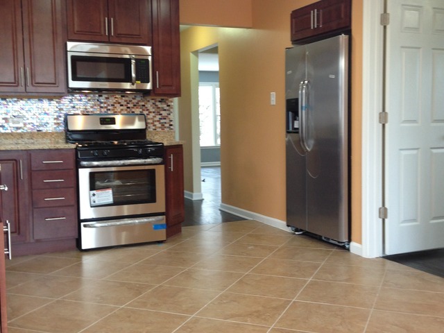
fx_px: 423
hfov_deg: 55.4
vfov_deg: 42.9
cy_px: 166
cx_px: 222
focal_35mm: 33
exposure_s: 1/20
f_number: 2.4
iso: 64
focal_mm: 4.12
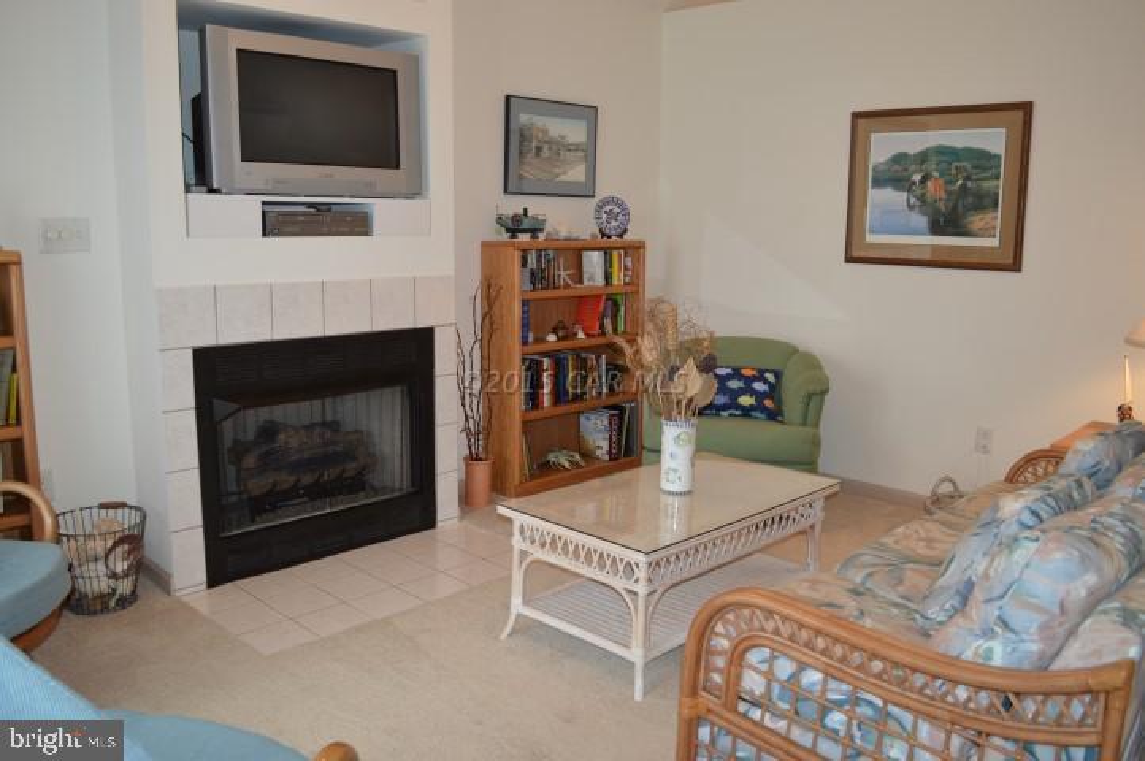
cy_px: 380
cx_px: 572
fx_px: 953
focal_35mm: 30
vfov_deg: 43.5
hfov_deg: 62.0
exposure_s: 1/80
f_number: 4
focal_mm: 20
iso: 400
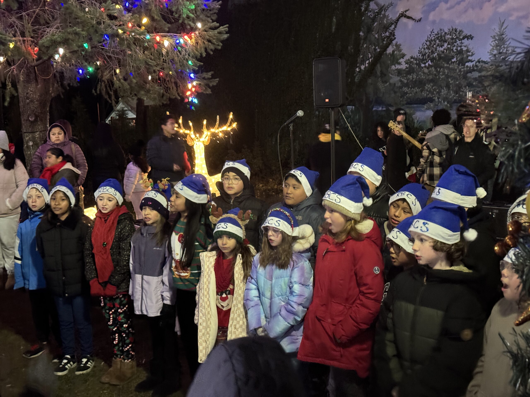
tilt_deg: -7.2
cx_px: 265
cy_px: 198
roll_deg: +1.5
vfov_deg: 30.3
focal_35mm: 48
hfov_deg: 39.7
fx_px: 735
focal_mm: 6.76
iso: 640
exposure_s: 1/15
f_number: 1.78
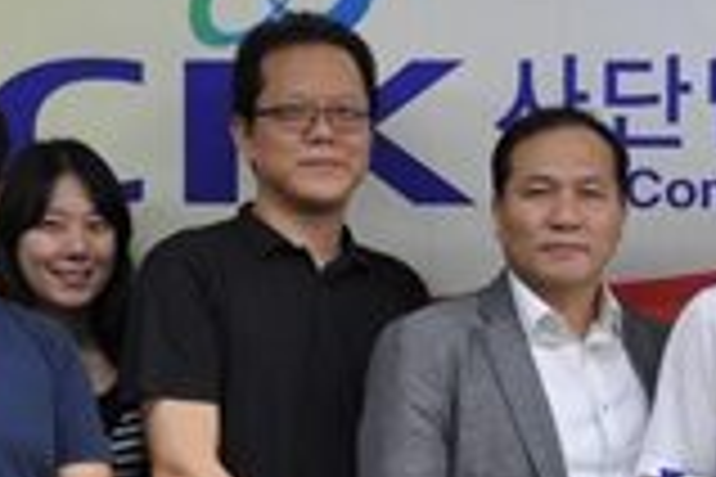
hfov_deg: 12.9
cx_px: 648
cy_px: 515
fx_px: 3142
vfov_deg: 8.6
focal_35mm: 158
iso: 400
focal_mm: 24
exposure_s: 1/60
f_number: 4
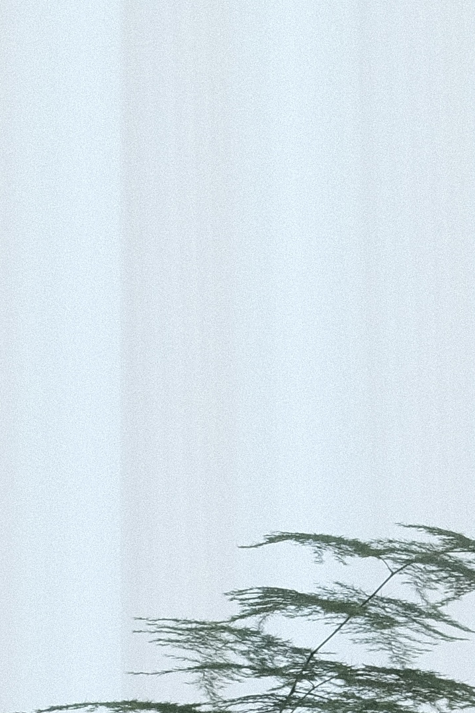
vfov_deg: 13.8
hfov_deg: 9.3
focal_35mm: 147
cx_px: 157
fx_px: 2909
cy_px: 660
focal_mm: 23
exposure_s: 1/60
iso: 1000
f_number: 8
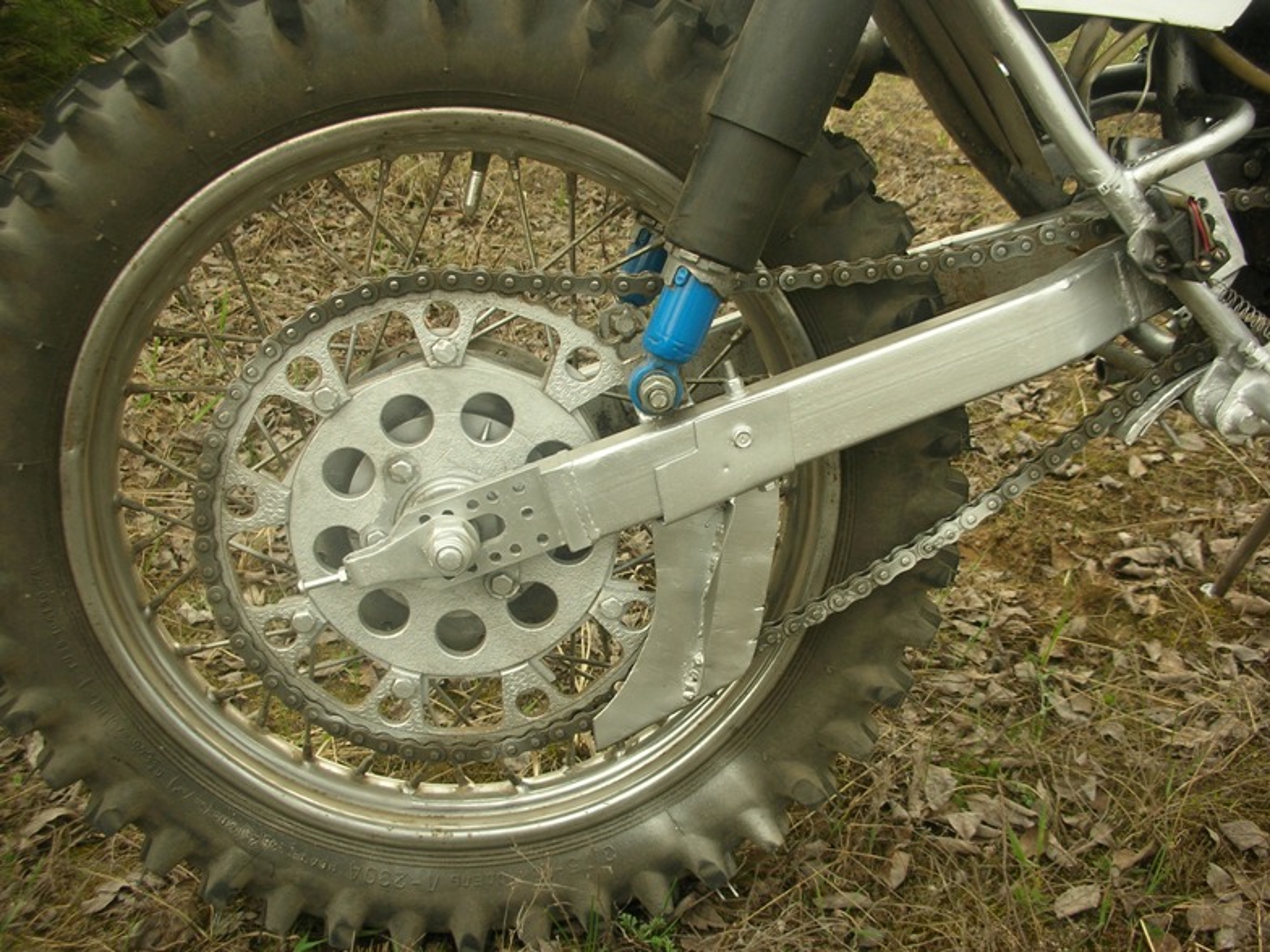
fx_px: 1284
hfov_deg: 52.6
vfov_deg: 40.7
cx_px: 635
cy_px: 476
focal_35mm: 35
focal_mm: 5.8
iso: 50
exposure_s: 1/85.1
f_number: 3
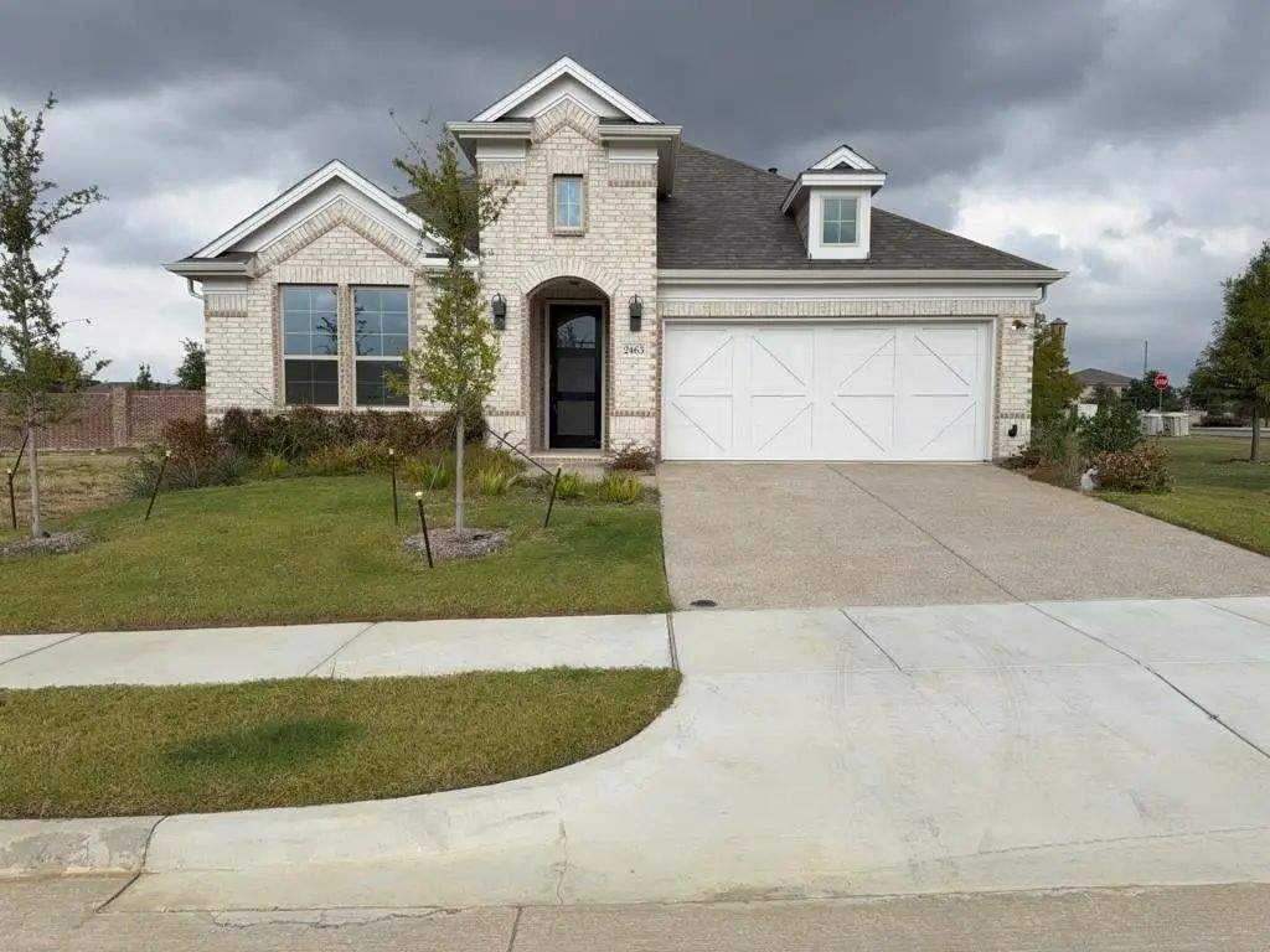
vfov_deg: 56.8
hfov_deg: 71.6
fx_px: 881
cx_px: 635
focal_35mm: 24
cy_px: 476
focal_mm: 6.76
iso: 80
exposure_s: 1/5319
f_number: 1.78
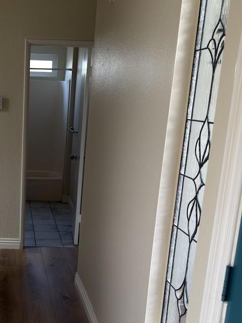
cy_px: 215
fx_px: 438
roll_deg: -3.5
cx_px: 16
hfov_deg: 29.4
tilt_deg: -17.0
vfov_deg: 40.0
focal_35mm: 47
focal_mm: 6.76
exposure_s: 1/60
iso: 100
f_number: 1.78
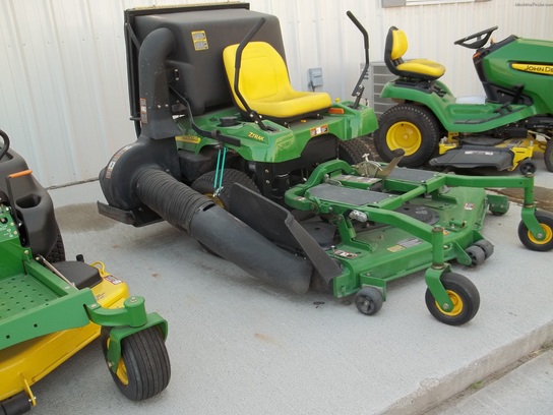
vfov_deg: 42.9
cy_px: 208
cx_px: 276
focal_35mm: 33
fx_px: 527
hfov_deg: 55.4
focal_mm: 5.9
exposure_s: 1/100
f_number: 3.3
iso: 64
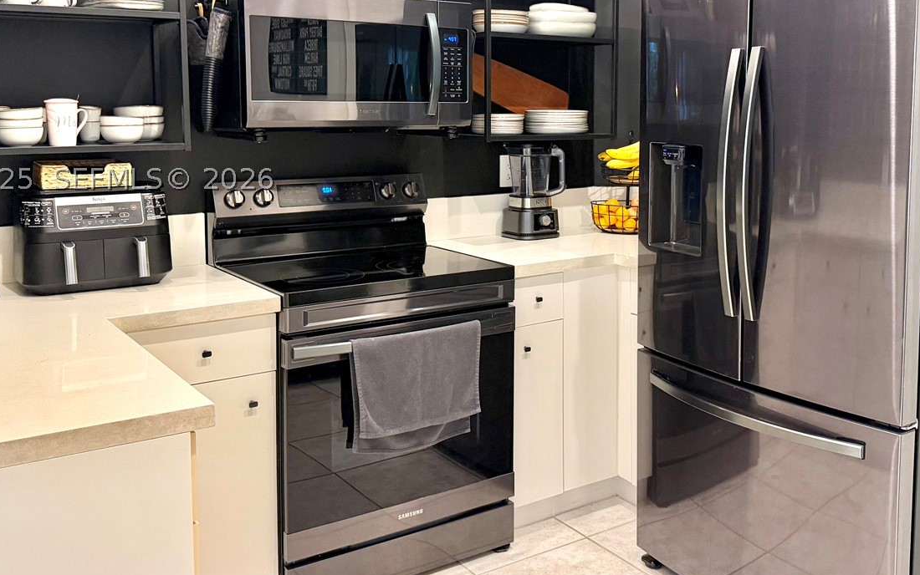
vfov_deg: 34.1
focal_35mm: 37
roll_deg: +0.3
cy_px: 179
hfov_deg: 52.5
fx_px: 928
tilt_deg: -5.0
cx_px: 530
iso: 320
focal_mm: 6.76
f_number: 1.78
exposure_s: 1/60
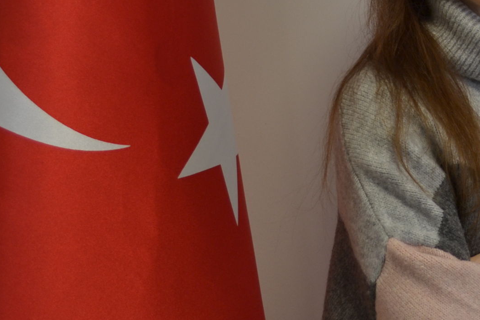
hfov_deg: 17.5
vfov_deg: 12.4
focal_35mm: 108
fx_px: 1440
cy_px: -73
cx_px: 667
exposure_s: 1/30
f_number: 4
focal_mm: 22
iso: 220
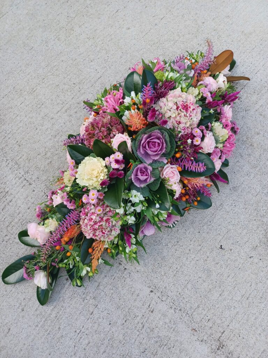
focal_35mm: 25
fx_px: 258
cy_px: 179
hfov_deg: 54.9
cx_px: 134
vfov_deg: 69.4
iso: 40
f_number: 1.8
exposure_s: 1/100
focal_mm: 4.6
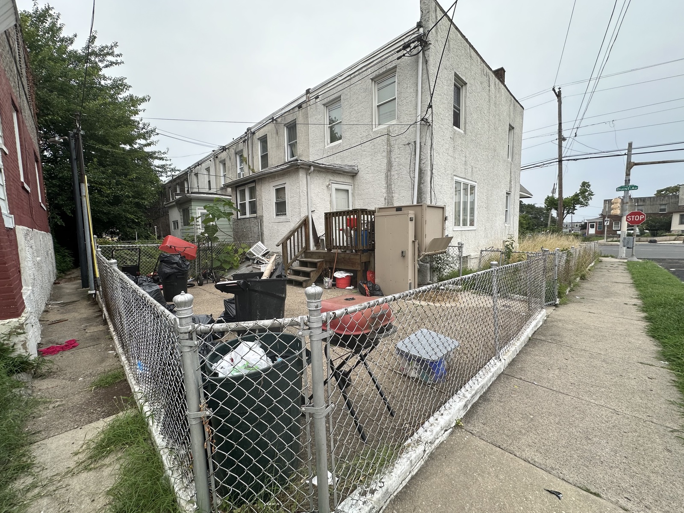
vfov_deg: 85.7
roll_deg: +1.4
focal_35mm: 14
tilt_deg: -5.5
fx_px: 277
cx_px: 342
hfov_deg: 102.1
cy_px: 256
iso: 40
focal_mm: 2.22
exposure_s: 1/493
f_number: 2.2
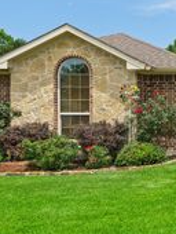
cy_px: 100
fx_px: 325
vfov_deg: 39.5
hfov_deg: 25.1
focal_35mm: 48
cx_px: 245
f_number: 10
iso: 400
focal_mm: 17
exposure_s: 1/320
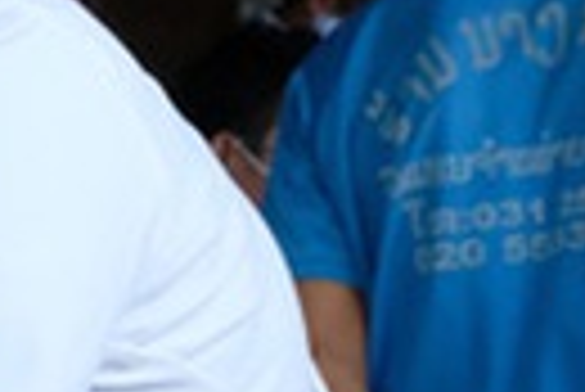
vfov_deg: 6.9
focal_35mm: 196
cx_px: -936
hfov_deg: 9.1
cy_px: 611
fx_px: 3189
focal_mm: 23.3
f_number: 7.1
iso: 5000
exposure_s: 1/220
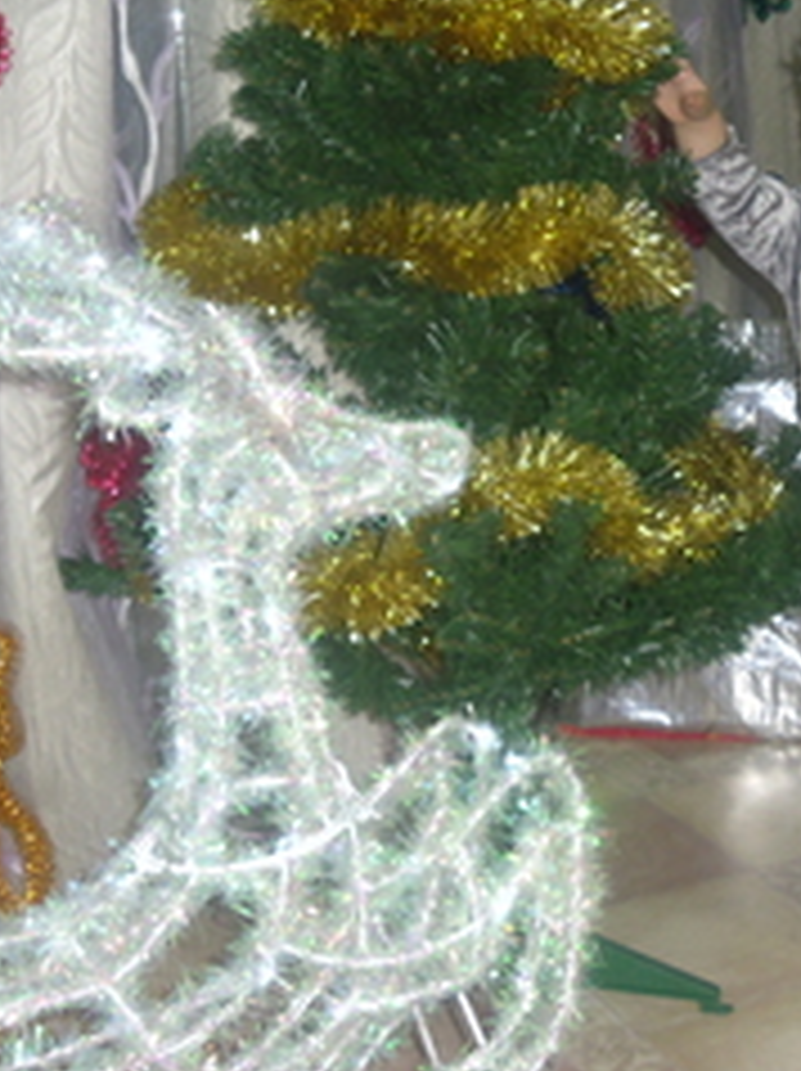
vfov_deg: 26.8
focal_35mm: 72
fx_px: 2225
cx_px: 742
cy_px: 315
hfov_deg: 20.0
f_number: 3.5
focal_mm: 6.81
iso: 200
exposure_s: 1/45
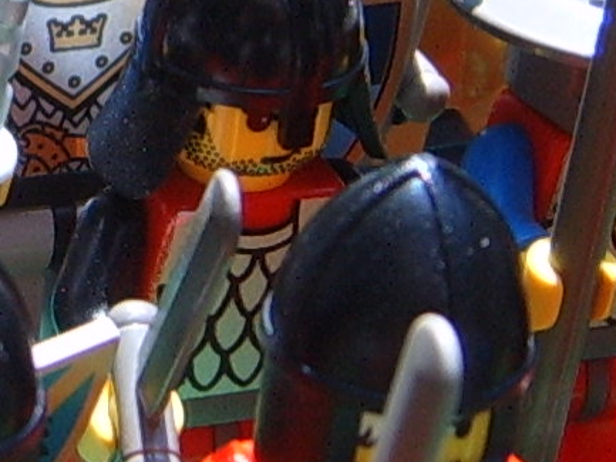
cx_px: -296
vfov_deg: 7.6
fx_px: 3453
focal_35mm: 194
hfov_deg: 9.9
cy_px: 55
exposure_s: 1/350
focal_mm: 6.2
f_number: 2.9
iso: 63
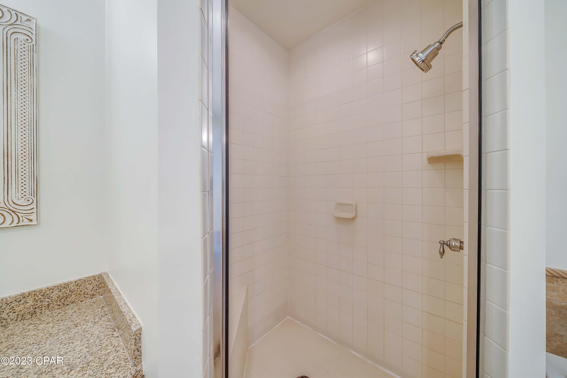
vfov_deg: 90.0
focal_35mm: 12
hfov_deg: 112.6
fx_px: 189
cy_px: 189
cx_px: 284
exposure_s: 1/8
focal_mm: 12
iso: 100
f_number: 5.6
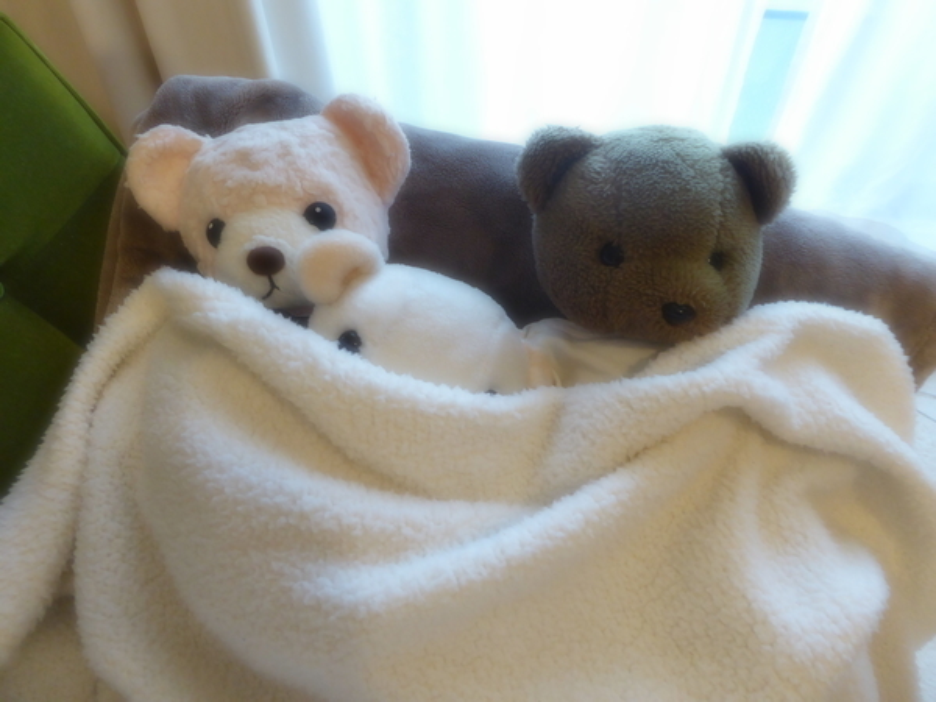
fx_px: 649
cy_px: 351
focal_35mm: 24
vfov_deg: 56.8
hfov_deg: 71.6
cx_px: 468
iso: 400
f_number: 3.3
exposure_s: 1/10
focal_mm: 4.3
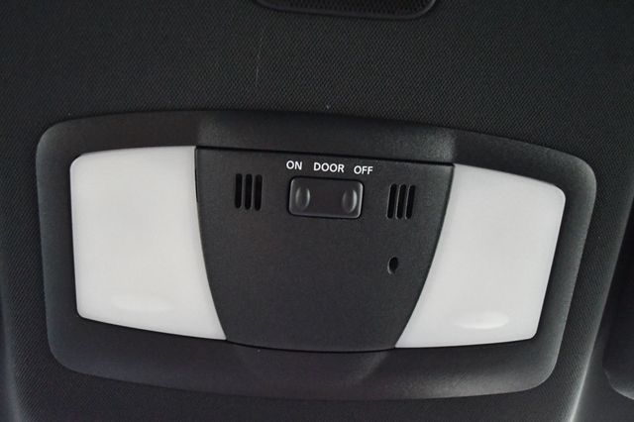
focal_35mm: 36
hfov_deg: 53.2
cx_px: 317
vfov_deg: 36.8
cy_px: 211
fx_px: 634
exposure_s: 1/25
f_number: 4
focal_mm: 24
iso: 12800
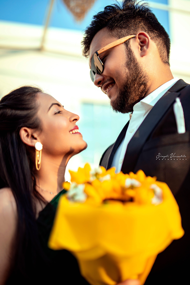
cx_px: 95
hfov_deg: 27.0
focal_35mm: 50
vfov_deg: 39.6
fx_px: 396
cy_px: 142
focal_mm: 50
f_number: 1.4
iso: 250
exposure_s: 1/2500
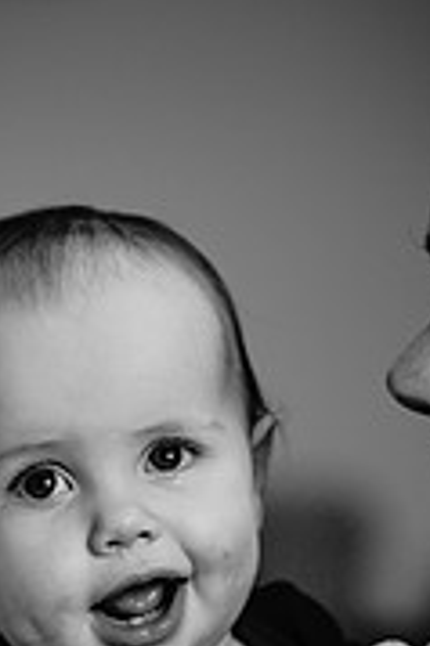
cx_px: 215
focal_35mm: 214
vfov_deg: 9.5
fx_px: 3841
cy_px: 689
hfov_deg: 6.4
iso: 250
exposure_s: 1/160
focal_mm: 85
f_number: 1.8
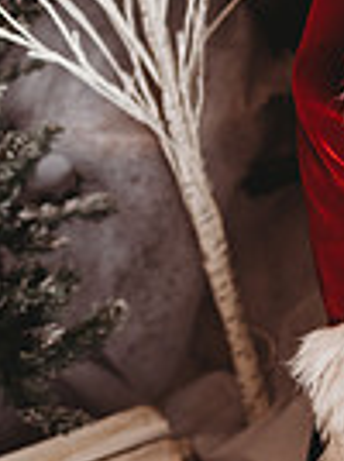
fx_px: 1329
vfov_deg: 18.7
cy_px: -84
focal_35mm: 100
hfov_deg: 12.5
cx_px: 743
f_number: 2.5
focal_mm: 24
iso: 100
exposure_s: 1/160
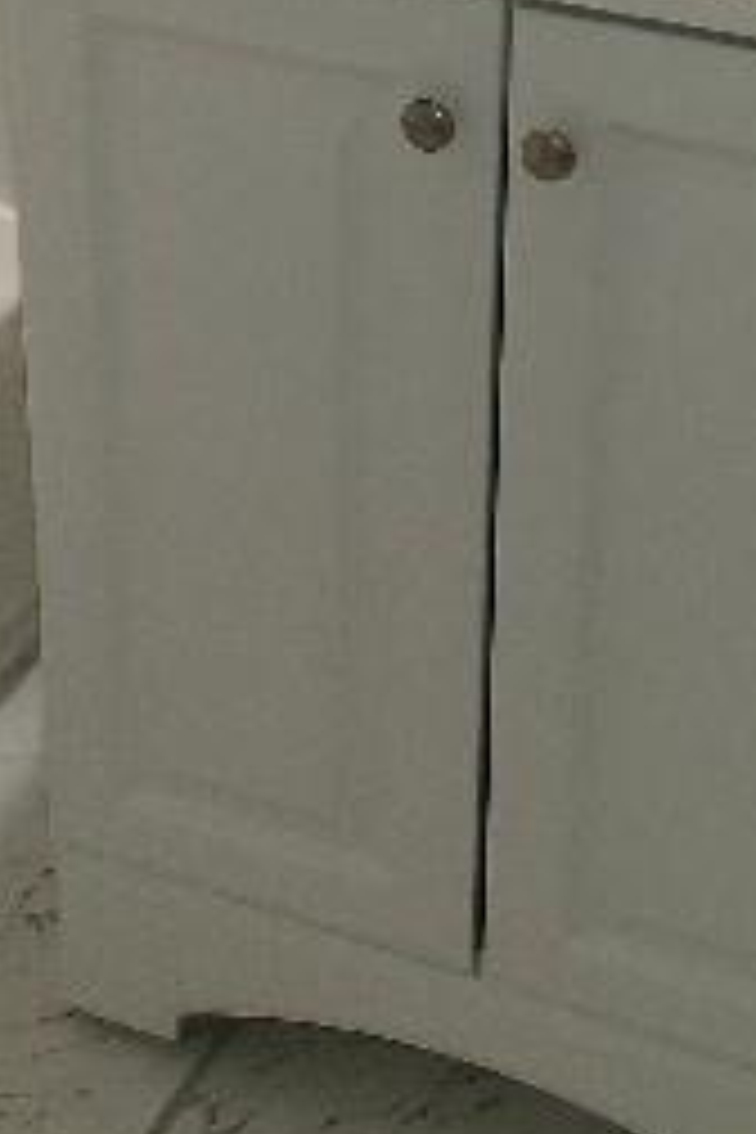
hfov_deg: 15.4
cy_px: 315
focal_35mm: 89
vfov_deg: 22.7
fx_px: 2803
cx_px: 392
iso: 80
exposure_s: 1/50
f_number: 1.9
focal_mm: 3.6
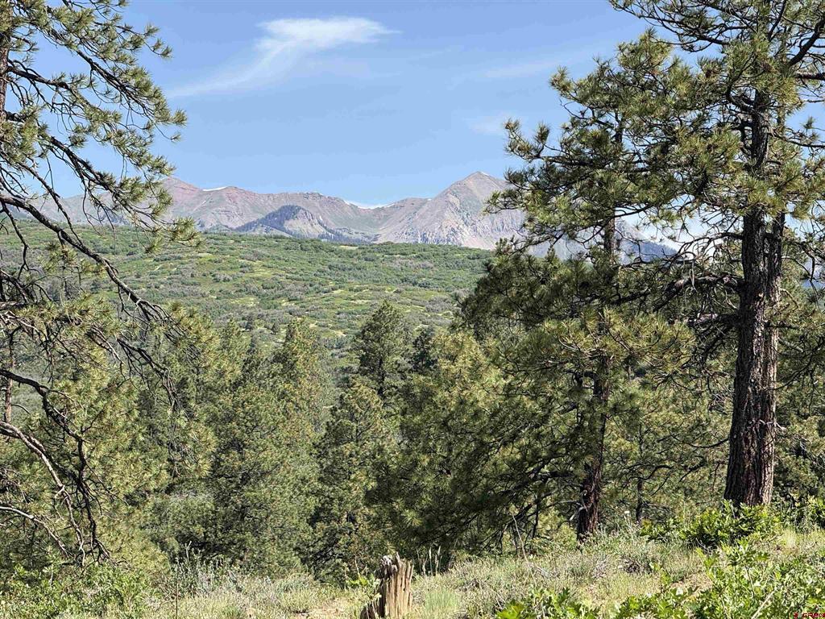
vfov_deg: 12.3
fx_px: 2860
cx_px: 412
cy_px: 310
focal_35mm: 120
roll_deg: -0.7
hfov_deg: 16.4
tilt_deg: +4.5
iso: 50
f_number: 2.8
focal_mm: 15.66
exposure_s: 1/784
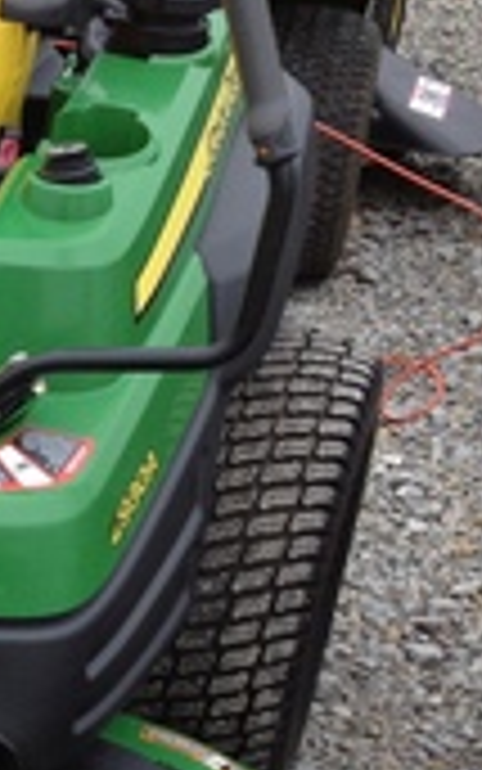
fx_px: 2478
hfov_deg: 10.2
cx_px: -509
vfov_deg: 17.6
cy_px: 572
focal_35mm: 118
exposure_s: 1/252
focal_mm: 4.28
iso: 50
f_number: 2.4
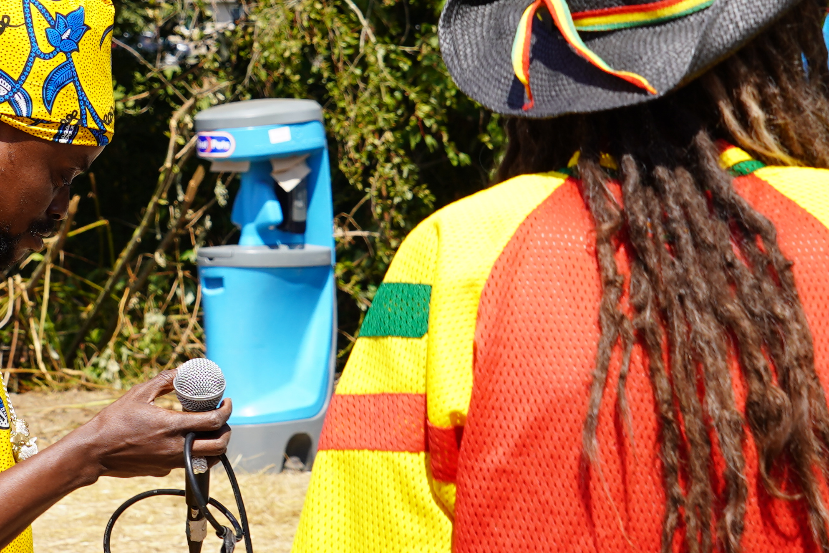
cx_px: 103
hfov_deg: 13.2
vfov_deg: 8.9
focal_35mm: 154
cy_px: 13
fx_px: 3546
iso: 100
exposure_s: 1/125
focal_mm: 51
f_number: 9
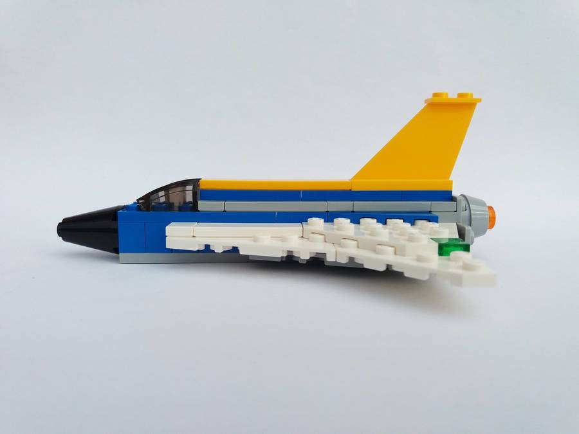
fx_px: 468
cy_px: 217
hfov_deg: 63.4
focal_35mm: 28
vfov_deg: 49.7
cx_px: 290
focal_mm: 3.7
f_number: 1.9
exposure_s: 1/1561
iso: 64
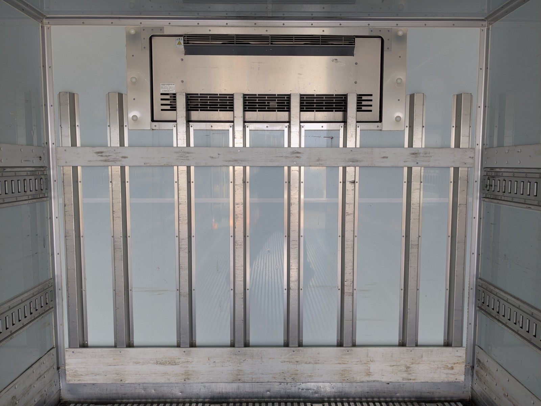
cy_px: 203
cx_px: 270
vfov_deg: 51.4
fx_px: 422
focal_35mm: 27
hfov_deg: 65.3
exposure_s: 1/251
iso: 54
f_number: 1.73
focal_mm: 4.38
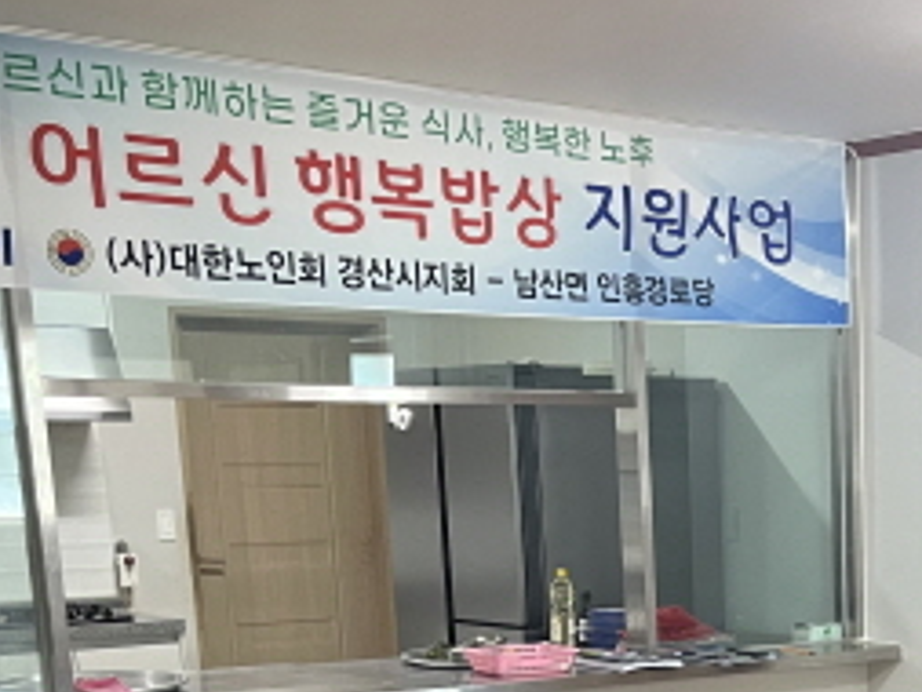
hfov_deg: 25.8
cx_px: 904
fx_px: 1919
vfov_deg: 19.0
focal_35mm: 72
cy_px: 883
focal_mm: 5.1
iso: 200
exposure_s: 1/60
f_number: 1.6
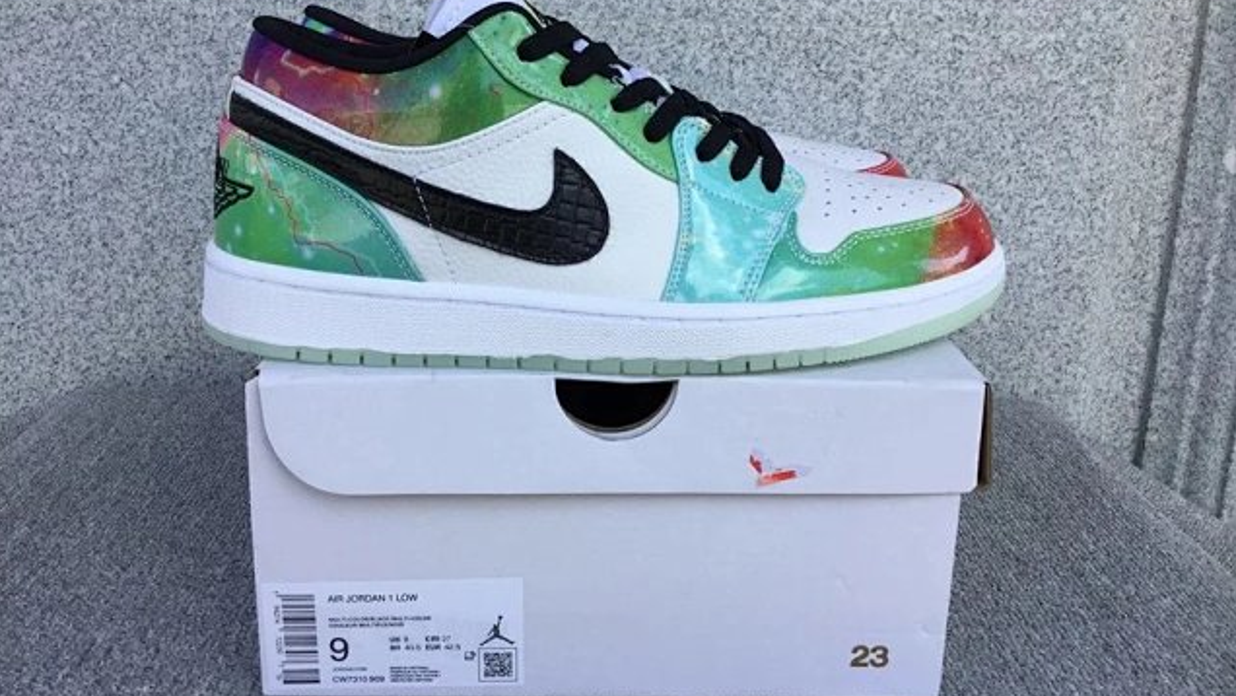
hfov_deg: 58.0
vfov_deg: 34.6
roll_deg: -1.1
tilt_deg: -14.3
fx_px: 1114
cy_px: 282
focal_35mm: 34
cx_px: 618
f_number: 2.4
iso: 25
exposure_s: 1/310
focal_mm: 3.3
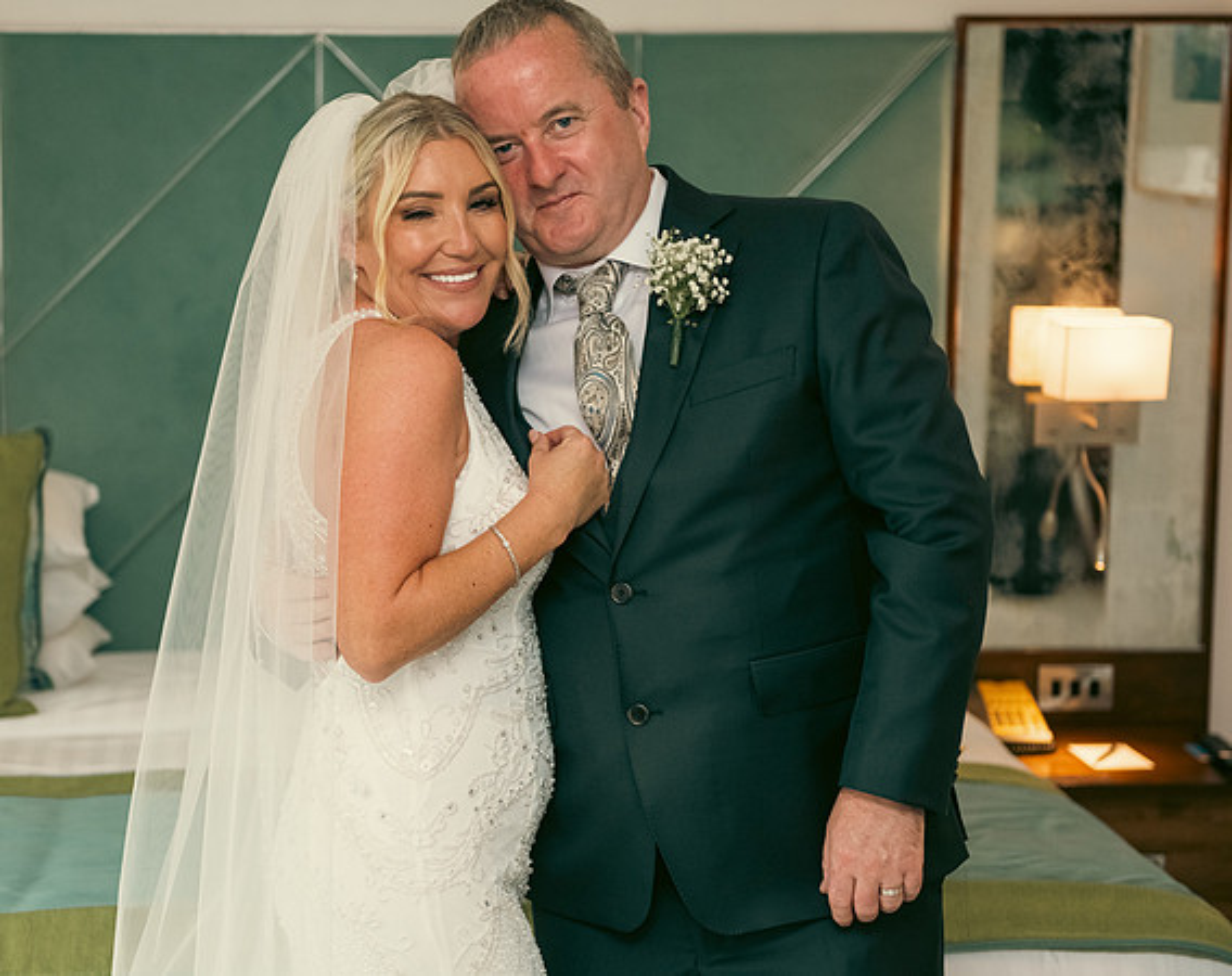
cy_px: 497
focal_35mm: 72
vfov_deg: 21.0
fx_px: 2633
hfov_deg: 26.3
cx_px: 472
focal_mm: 60
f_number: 3.5
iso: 800
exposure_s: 1/160
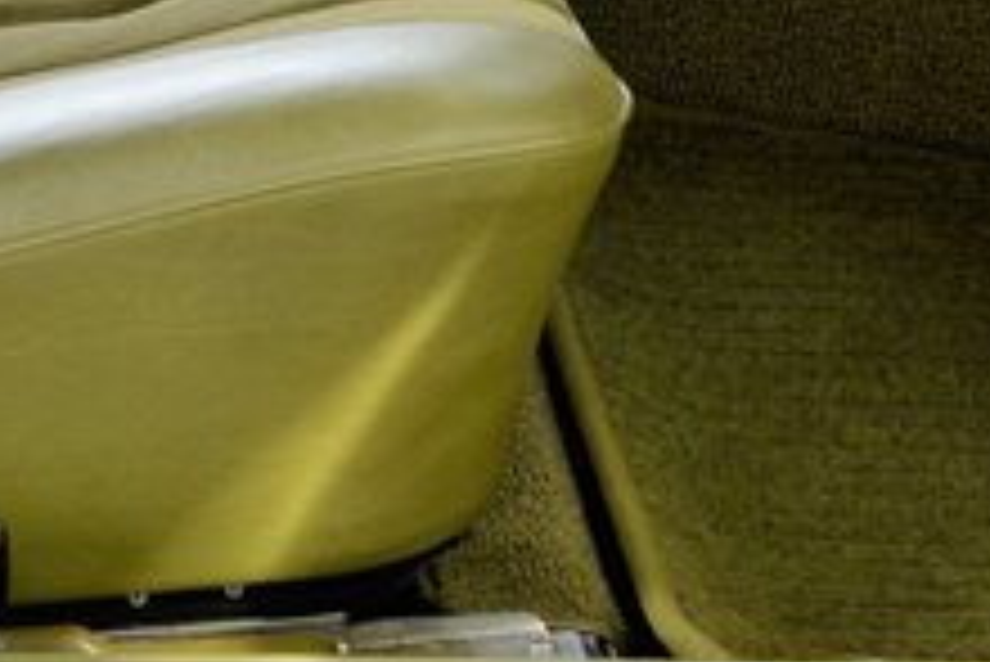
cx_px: -236
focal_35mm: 227
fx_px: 6246
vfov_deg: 5.9
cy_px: -617
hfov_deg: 8.9
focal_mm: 52
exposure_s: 1/40
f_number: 5.6
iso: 320
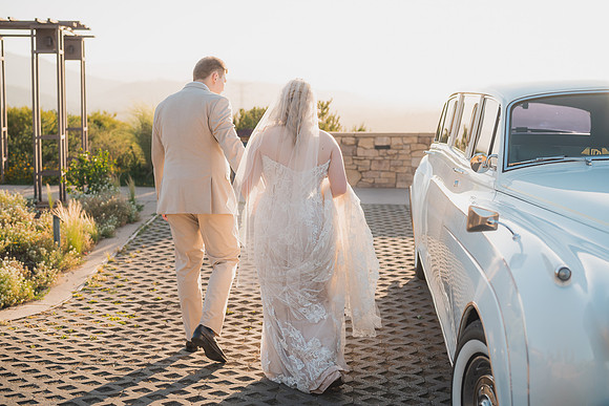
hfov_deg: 37.9
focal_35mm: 52
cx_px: 290
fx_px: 886
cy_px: 193
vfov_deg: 25.8
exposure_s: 1/800
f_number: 2.5
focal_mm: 50
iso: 125
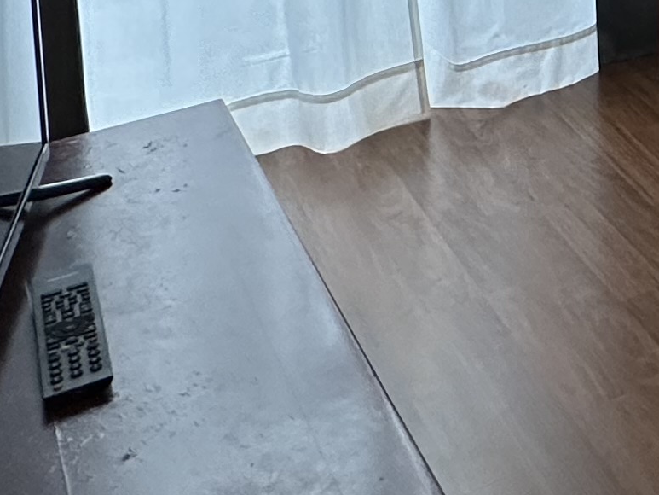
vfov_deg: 17.0
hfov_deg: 20.2
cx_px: 1145
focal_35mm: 73
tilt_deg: -6.3
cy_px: -364
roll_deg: -1.1
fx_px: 1390
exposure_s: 1/50
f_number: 2.2
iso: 160
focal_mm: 2.22
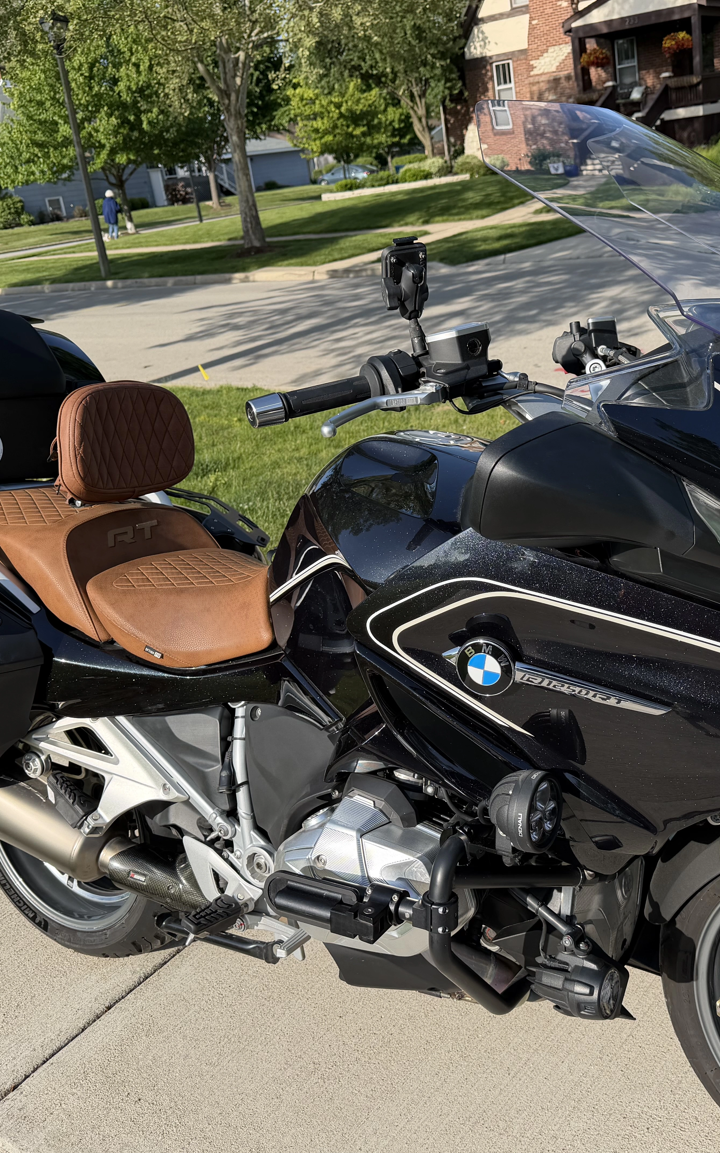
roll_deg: +7.7
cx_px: 450
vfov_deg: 56.7
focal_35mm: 34
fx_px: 1068
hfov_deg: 37.0
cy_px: 577
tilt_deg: -20.4
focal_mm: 6.76
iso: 80
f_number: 1.78
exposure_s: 1/2525
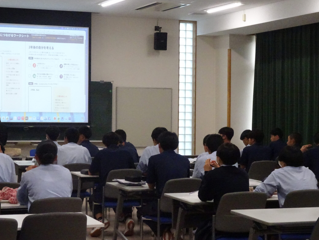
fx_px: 848
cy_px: 119
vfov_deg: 16.1
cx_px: 150
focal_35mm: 92
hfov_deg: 21.3
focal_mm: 12.87
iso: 2000
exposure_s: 1/250
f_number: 5
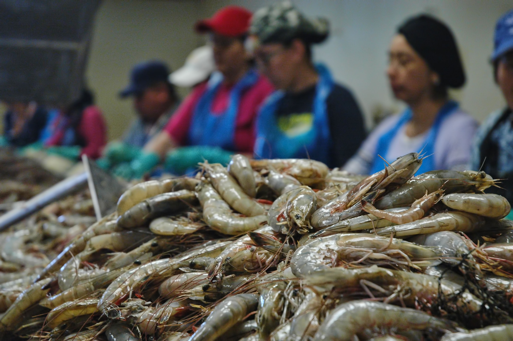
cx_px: 256
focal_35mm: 84
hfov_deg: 24.2
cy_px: 170
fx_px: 1196
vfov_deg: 16.2
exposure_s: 1/60
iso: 1250
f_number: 4.5
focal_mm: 56
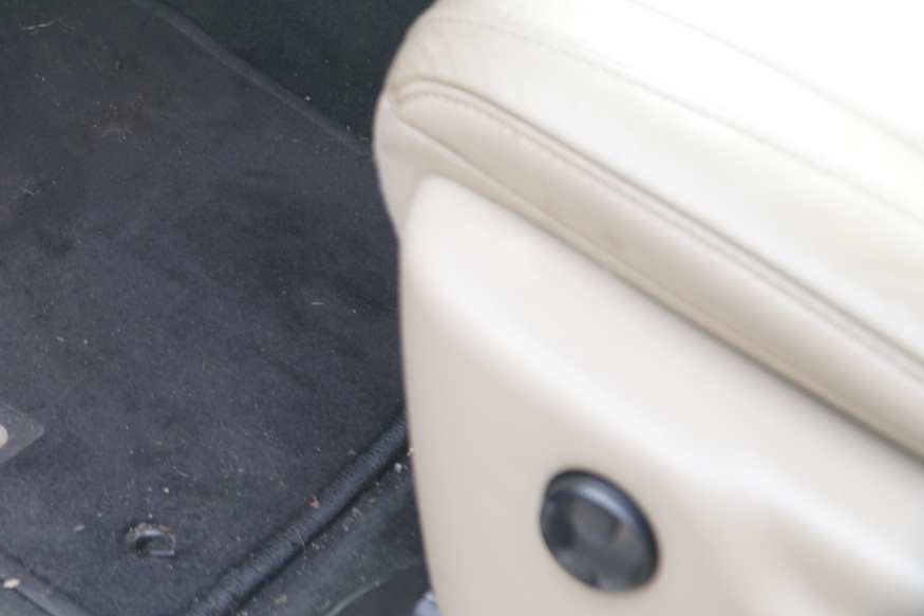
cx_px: 93
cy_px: 63
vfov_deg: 21.8
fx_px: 1565
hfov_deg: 31.4
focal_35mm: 61
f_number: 4
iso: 100
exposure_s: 1/6
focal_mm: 22
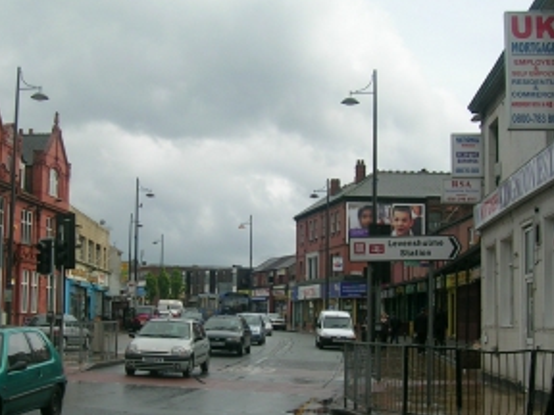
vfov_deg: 26.0
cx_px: 239
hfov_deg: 34.3
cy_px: 256
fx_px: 896
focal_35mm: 56
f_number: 4.8
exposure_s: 1/375
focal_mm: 5.4
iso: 50
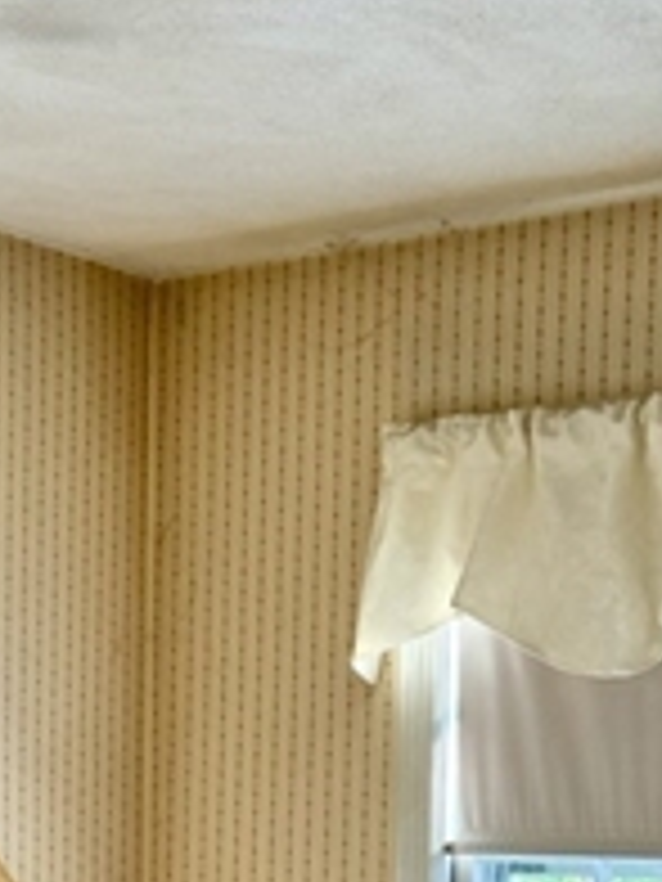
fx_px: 2397
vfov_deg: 19.9
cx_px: 198
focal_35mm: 94
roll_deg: -1.2
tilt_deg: -3.2
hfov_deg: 15.7
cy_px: 994
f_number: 1.78
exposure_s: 1/120
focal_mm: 6.76
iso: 160
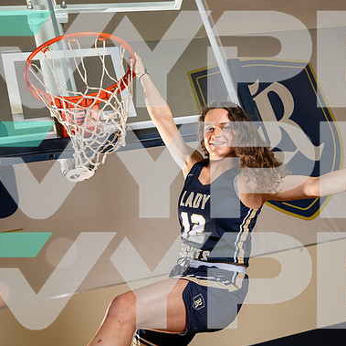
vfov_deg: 32.8
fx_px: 588
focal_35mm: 52
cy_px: 170
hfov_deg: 32.8
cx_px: 193
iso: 640
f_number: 7.1
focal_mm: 40
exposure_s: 1/250
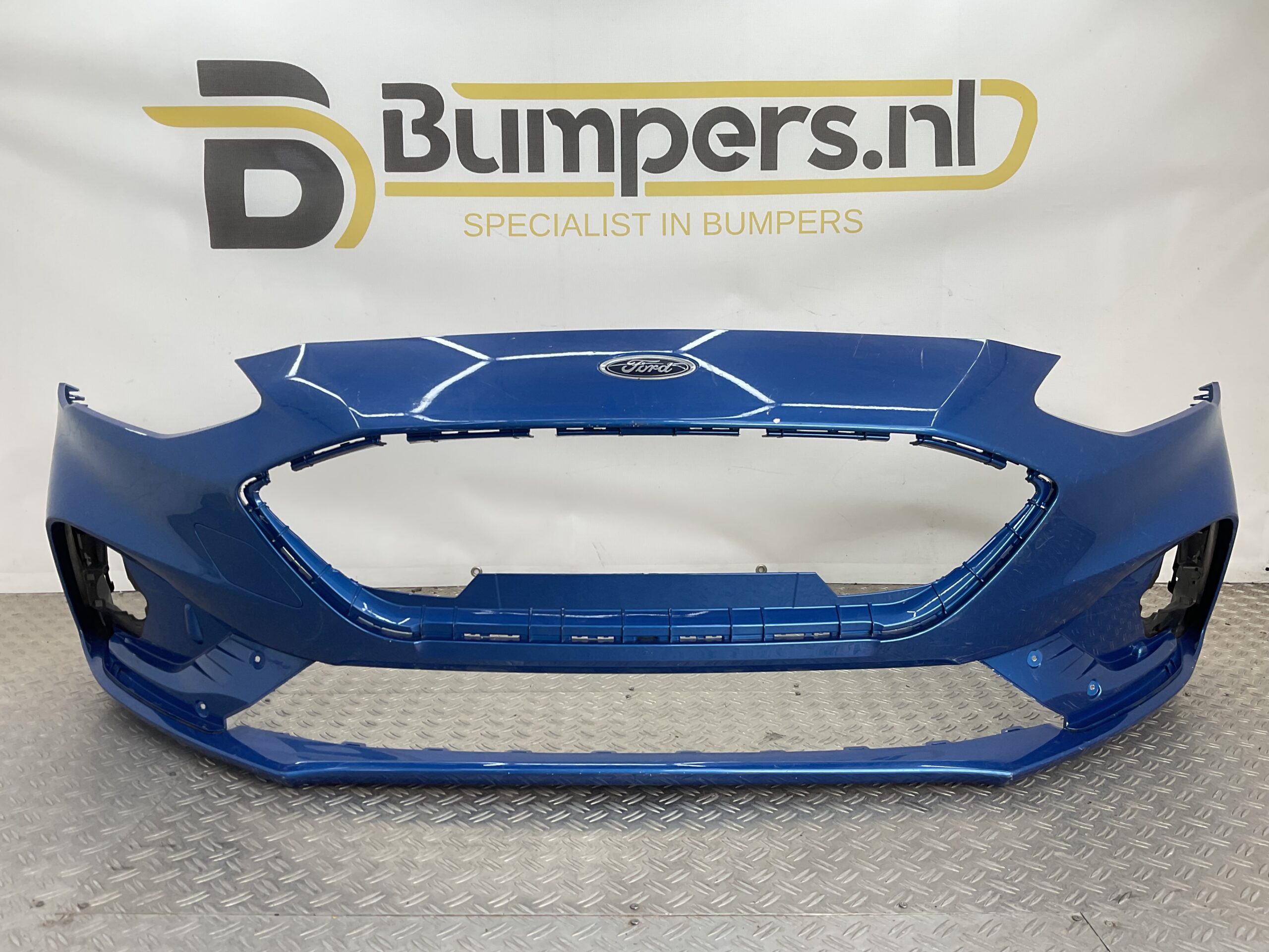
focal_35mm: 29
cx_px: 634
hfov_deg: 61.7
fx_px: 1063
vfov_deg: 48.2
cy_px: 476
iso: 16
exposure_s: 1/139
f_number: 1.8
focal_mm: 3
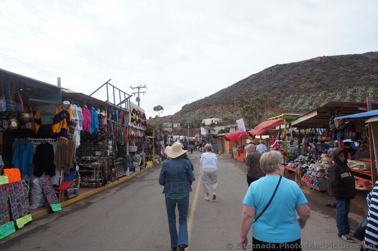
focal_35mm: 24
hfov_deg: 73.8
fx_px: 252
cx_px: 189
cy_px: 126
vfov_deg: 53.0
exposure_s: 1/500
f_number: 7.1
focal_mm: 16
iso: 200
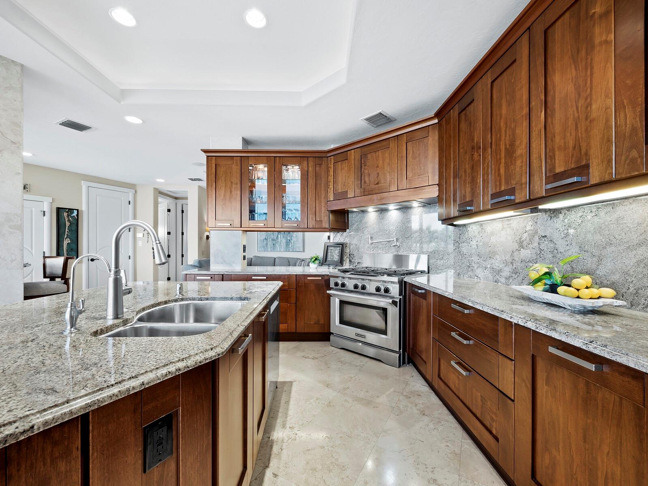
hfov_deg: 102.1
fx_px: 262
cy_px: 243
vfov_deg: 85.7
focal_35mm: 14
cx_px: 324
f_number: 10
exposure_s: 1/1.25
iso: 400
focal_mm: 7
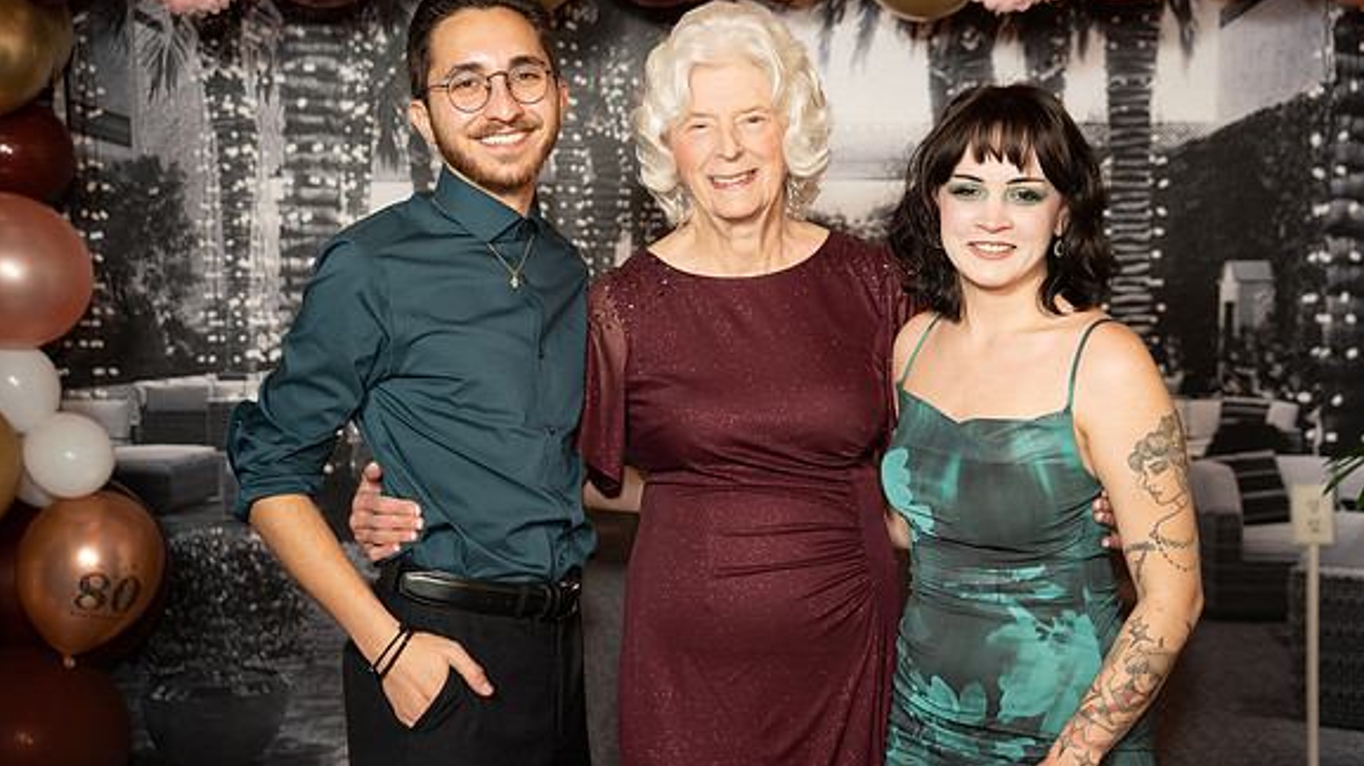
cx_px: 681
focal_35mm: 51
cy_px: 375
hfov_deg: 40.6
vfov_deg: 23.5
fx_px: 1844
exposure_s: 1/160
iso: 1000
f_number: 2.8
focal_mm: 48.4
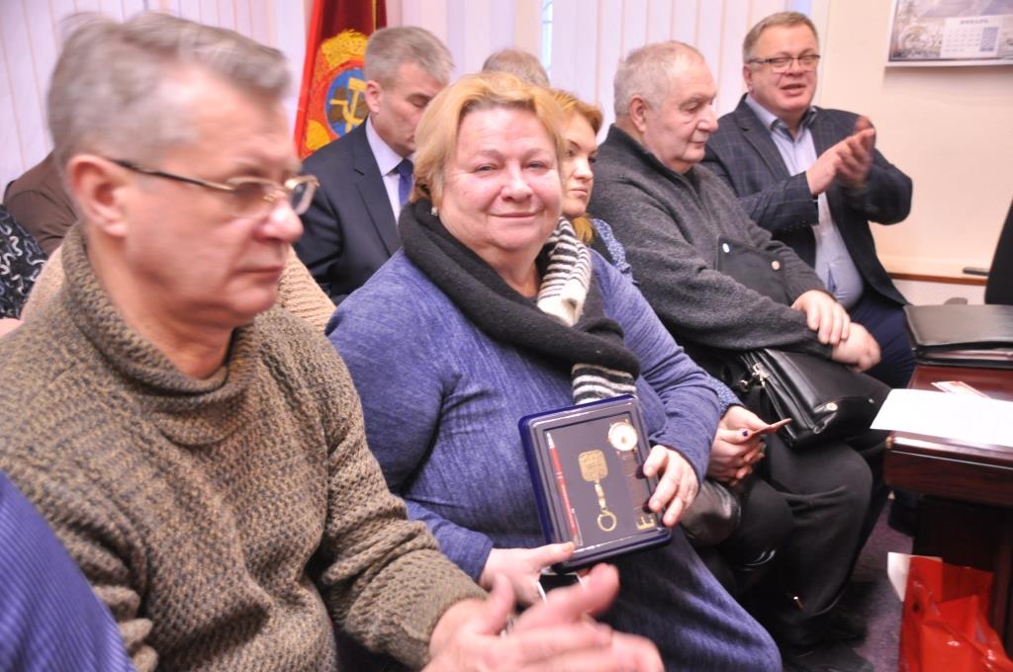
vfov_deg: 34.1
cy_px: 336
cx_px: 506
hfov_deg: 49.6
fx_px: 1096
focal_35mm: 39
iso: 1000
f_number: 3.8
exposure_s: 1/25
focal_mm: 26
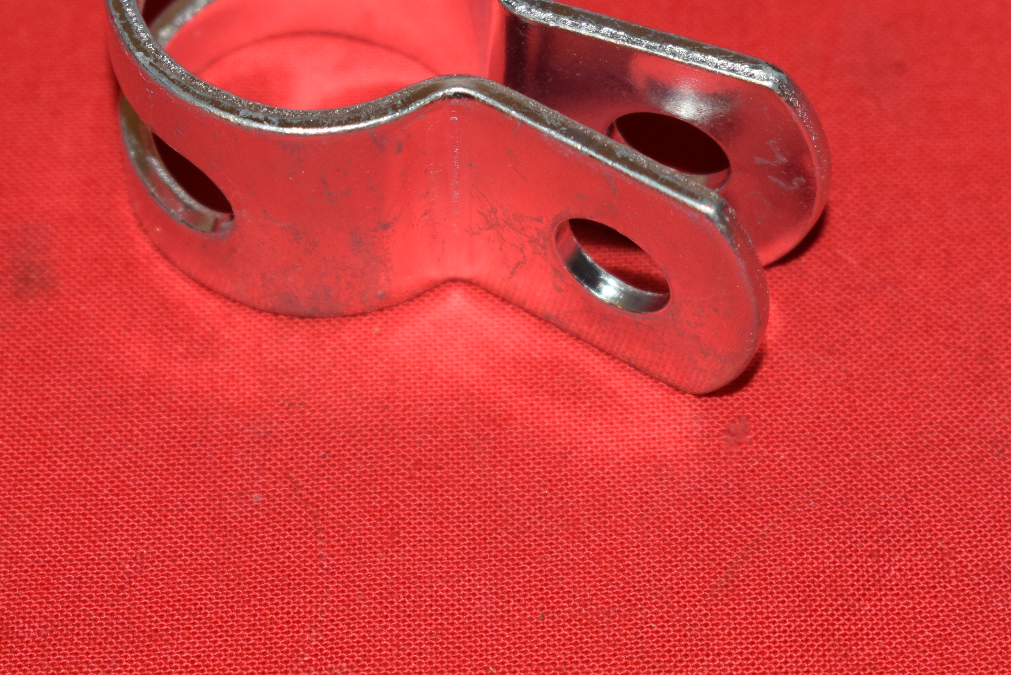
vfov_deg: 10.1
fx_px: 3820
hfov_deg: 15.1
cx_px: 527
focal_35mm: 136
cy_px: 206
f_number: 5.6
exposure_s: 1/160
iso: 640
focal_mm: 52
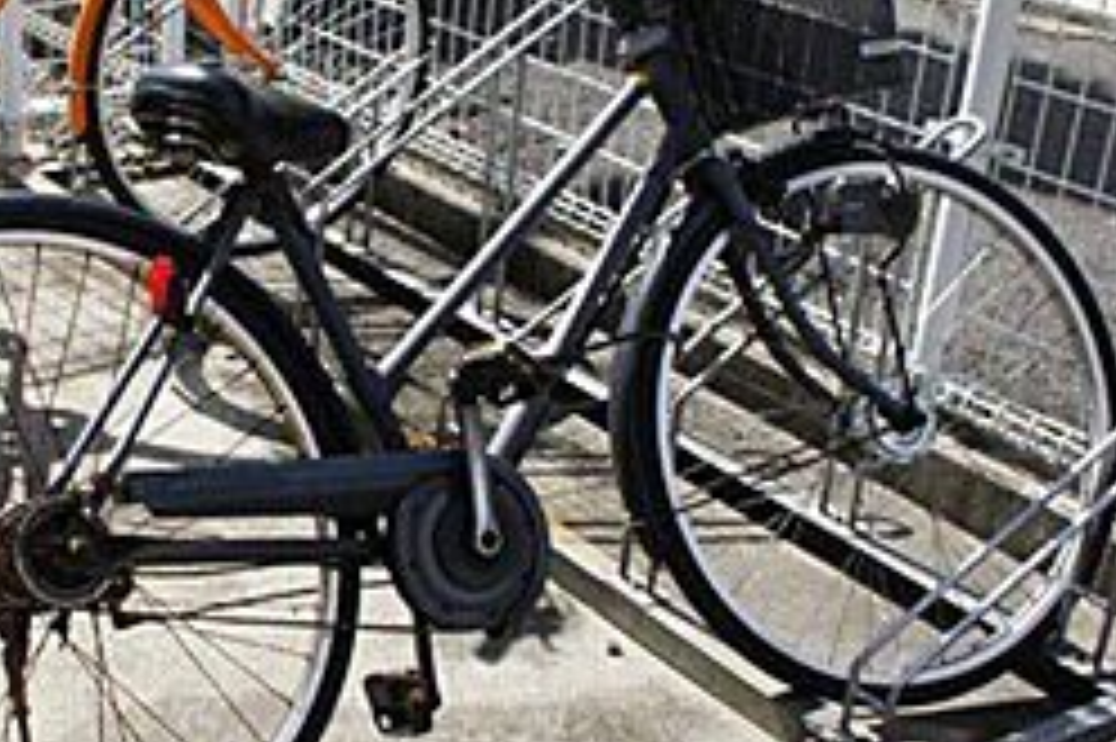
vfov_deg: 21.8
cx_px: 194
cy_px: 445
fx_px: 1921
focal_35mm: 62
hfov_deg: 31.4
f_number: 11
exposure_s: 1/160
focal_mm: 16
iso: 200
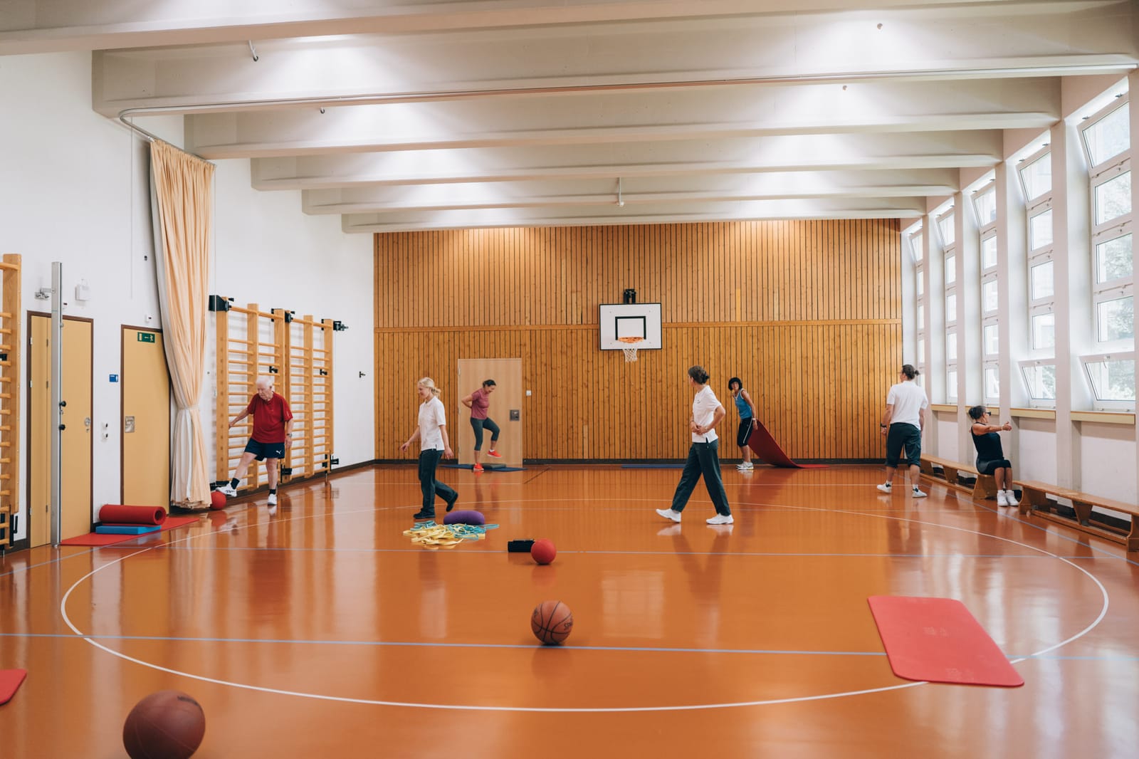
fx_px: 886
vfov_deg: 46.4
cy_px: 380
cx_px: 570
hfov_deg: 65.5
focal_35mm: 28
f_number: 2
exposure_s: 1/320
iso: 1000
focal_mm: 28
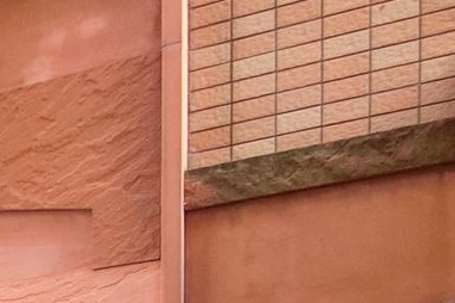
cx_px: -146
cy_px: 676
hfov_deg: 21.9
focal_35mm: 83
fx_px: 1049
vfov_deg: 13.2
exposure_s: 1/40
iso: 400
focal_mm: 4.06
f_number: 2.7
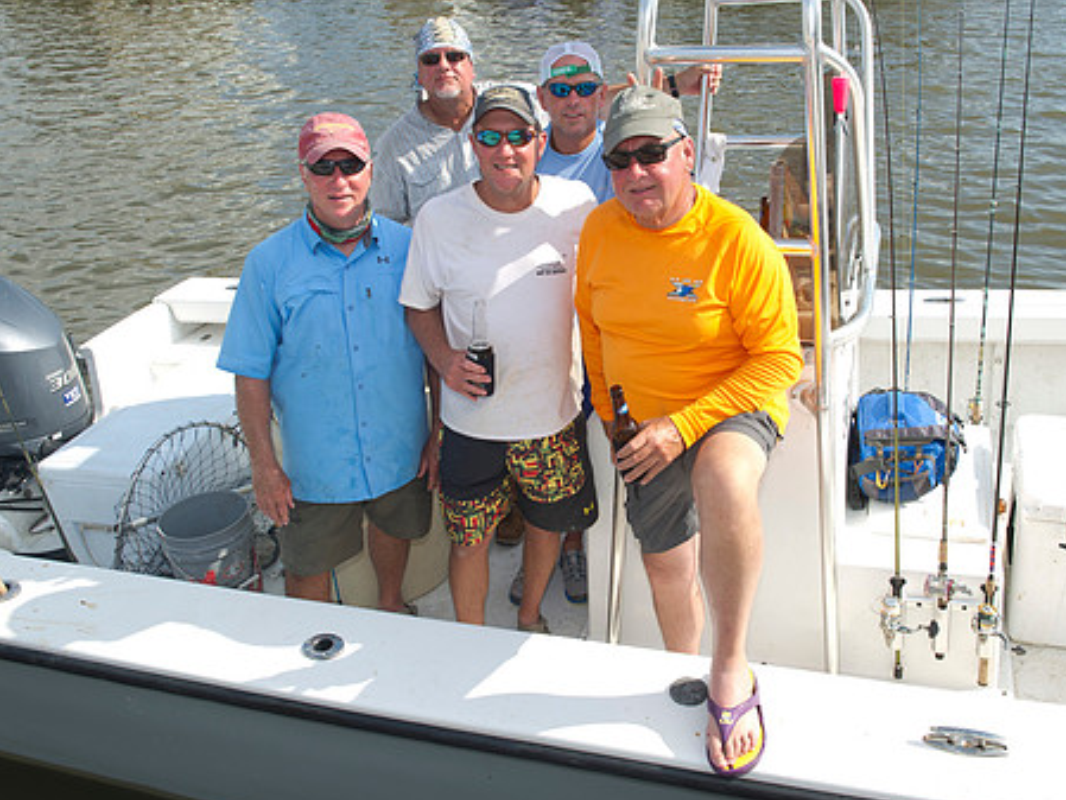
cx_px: 572
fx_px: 1109
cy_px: 377
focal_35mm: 36
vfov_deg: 39.7
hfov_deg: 51.3
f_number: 8
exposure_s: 1/250
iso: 125
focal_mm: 29
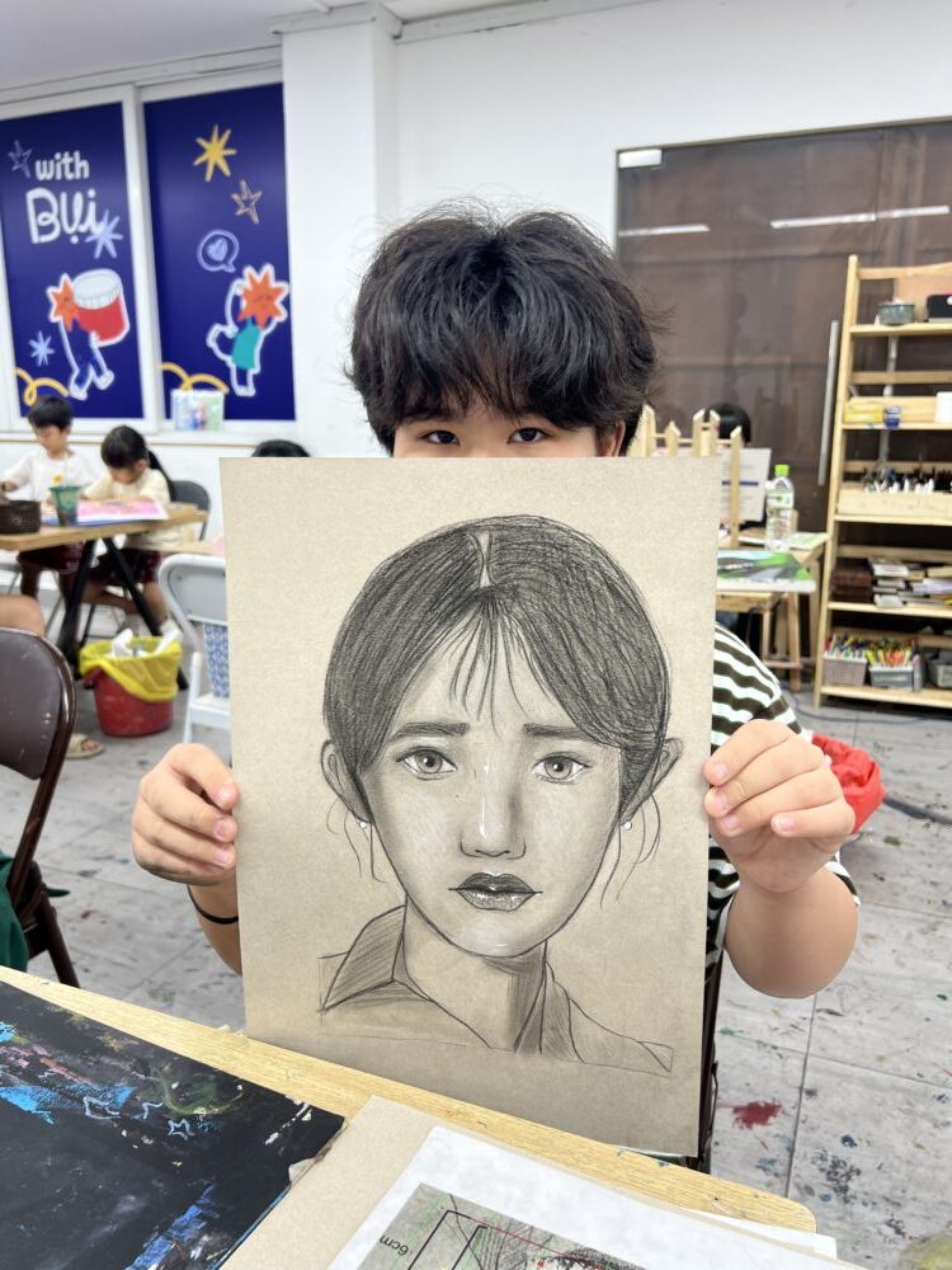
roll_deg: +0.3
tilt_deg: -13.7
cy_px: 635
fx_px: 953
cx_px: 476
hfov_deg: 53.1
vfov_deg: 67.3
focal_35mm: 26
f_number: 1.5
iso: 40
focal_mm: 5.7
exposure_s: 1/100
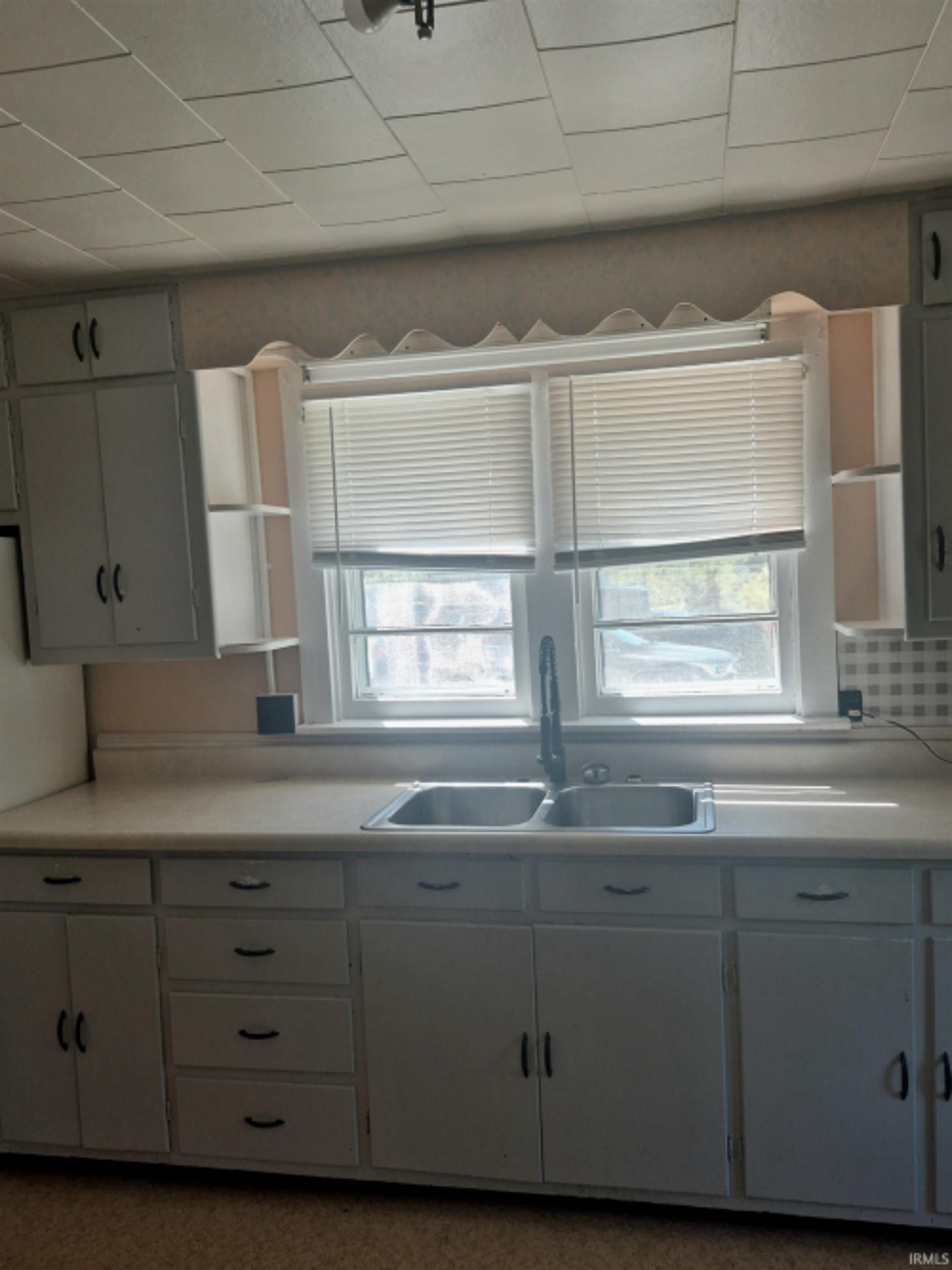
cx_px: 476
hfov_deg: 58.9
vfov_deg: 73.9
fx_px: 844
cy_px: 635
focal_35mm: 23
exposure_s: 1/244
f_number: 1.8
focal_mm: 5.4
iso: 25
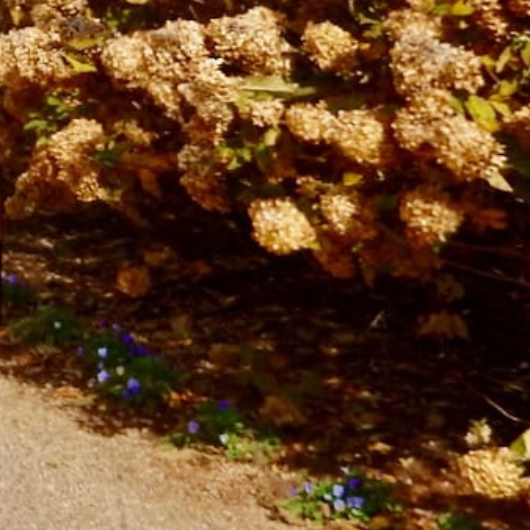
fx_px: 1698
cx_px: -541
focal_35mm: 98
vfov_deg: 17.1
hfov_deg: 14.6
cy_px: -78
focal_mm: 4.5
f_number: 3.7
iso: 125
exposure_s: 1/1600
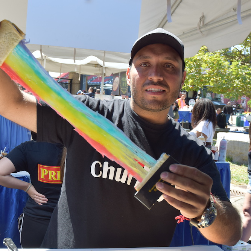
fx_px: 386
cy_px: 126
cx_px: 69
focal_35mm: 47
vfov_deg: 36.1
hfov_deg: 35.4
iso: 250
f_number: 8
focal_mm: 24
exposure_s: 1/250
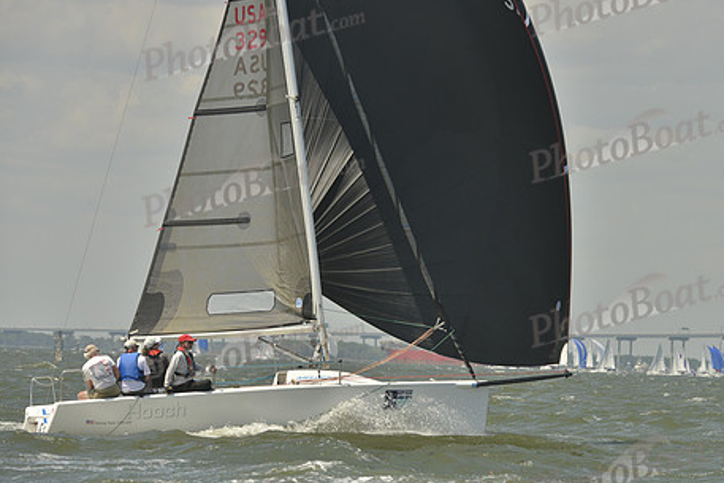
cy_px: 246
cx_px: 448
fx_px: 5110
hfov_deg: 8.1
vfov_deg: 5.4
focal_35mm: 254
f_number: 8
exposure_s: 1/1250
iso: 280
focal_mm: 200
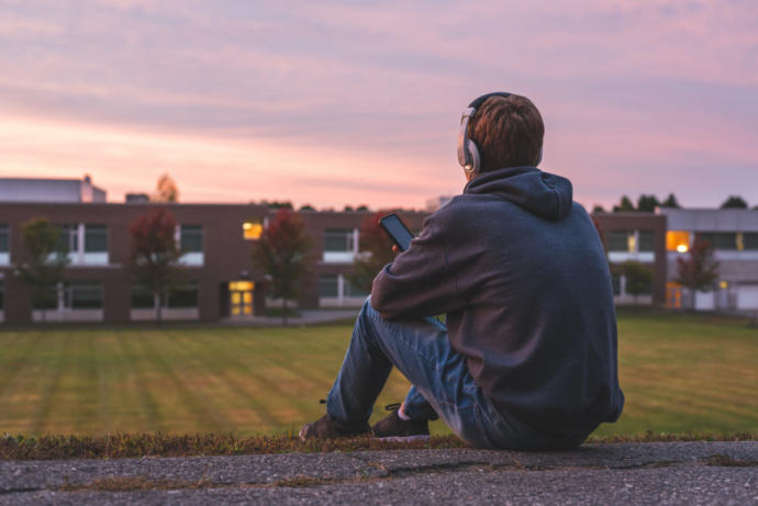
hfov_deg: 39.6
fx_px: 1053
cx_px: 379
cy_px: 253
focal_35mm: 50
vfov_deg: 27.0
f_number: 3.5
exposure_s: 1/100
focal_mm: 50
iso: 800
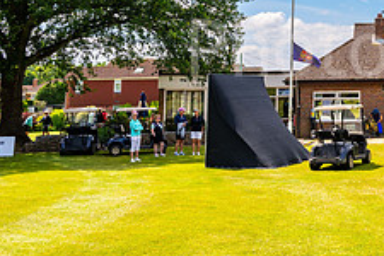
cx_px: 411
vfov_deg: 18.4
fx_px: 757
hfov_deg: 26.4
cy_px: -32
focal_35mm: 71
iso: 200
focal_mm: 27.5
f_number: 7.1
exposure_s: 1/500
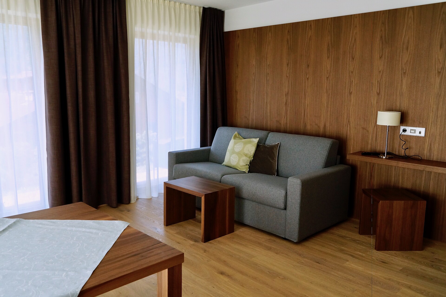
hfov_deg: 62.0
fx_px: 371
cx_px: 223
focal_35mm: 30
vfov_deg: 43.5
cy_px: 148
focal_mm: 20
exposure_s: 1/160
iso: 800
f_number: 5.6
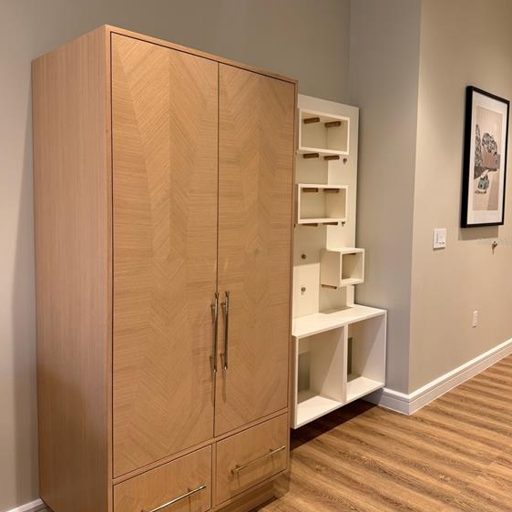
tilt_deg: -4.0
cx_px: 256
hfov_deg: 55.6
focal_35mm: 29
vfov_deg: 55.6
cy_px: 241
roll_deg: -0.4
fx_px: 485
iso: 160
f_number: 1.78
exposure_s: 1/60
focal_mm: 6.76
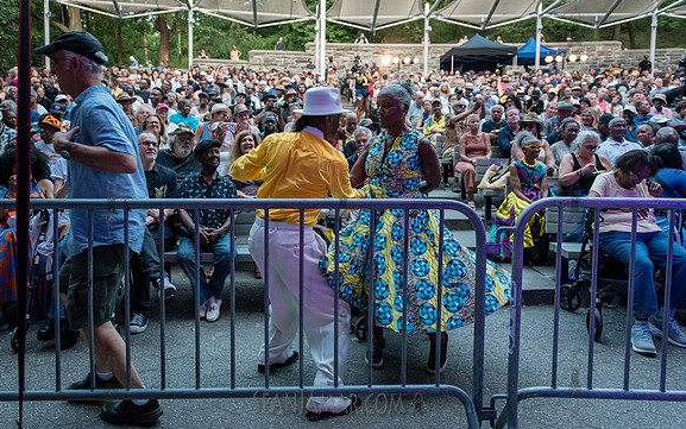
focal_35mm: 28
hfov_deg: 66.3
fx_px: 524
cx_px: 308
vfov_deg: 44.5
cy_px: 186
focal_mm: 24
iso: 5000
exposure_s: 1/250
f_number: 3.5
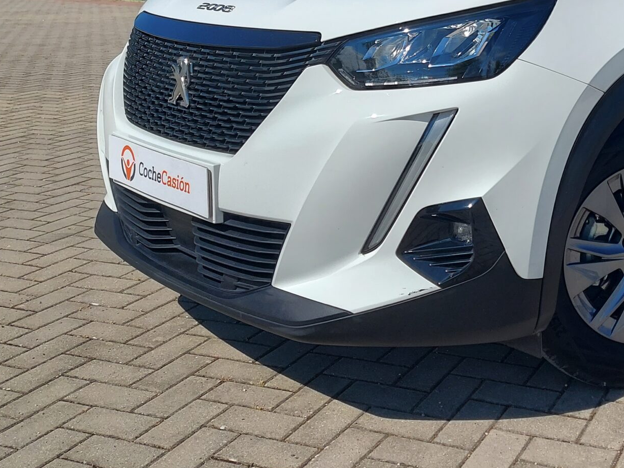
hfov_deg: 35.7
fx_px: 901
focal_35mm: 50
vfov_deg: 27.4
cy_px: -1
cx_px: 570
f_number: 1.8
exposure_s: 1/3177
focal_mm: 5.23
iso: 40
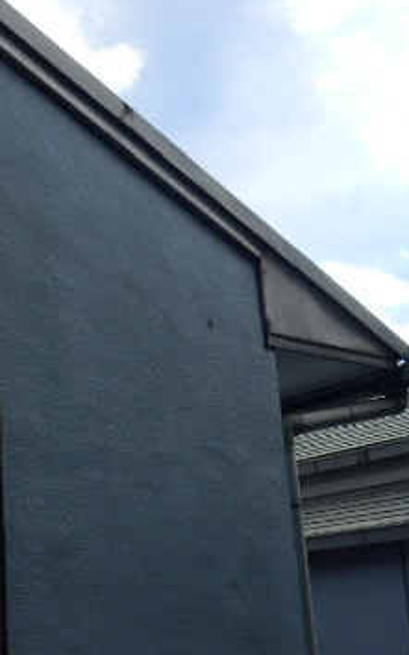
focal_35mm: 46
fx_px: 821
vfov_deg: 43.4
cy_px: 377
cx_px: 296
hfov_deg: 27.7
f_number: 3
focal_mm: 4.2
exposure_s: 1/1000
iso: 80
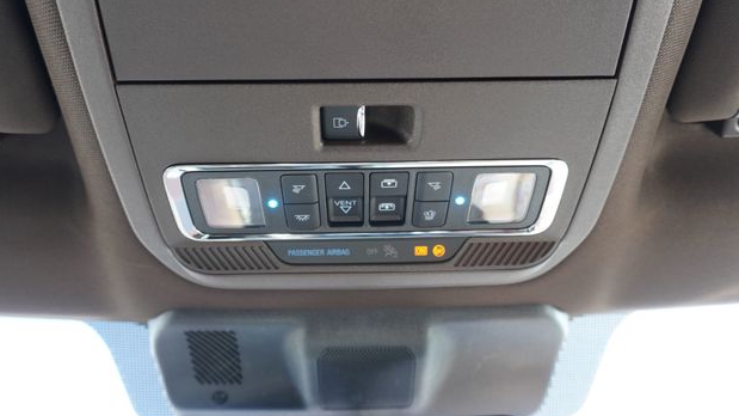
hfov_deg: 71.9
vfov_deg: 44.3
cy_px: 186
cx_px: 358
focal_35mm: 26
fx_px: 509
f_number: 4
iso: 400
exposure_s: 1/60
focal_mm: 16
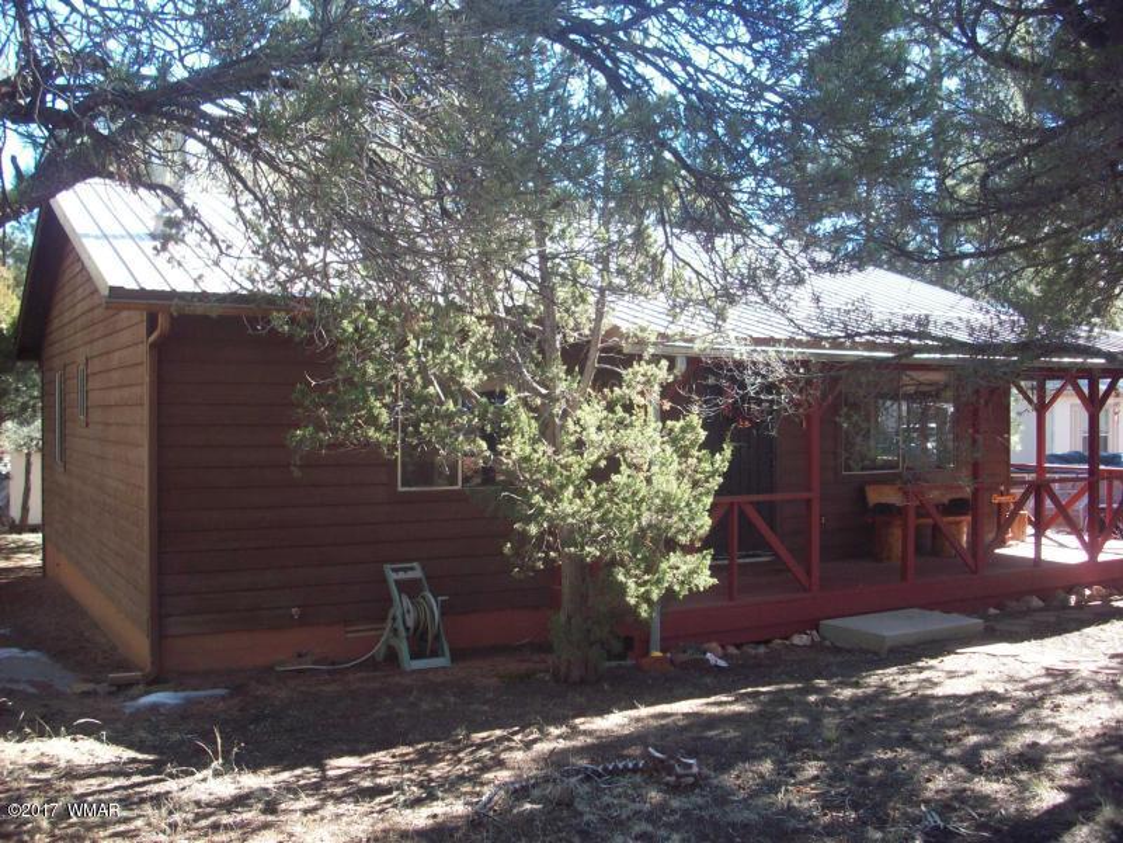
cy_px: 422
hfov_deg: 50.1
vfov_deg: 38.7
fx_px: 1200
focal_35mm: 37
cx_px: 562
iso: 80
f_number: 2.8
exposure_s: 1/122
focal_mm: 6.2
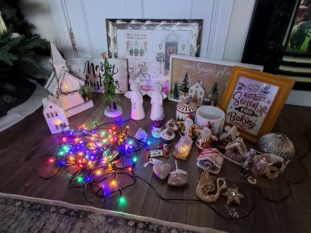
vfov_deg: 78.1
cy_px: 116
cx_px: 156
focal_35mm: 16
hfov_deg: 94.5
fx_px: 144
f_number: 2.2
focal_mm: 1.64
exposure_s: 1/25
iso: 400
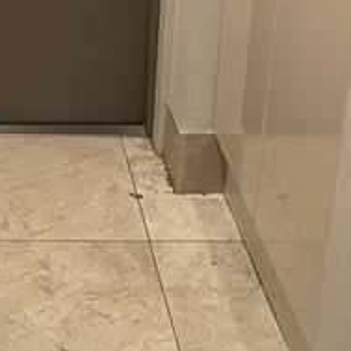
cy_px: -74
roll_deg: +2.2
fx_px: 895
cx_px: -80
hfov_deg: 20.6
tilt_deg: -21.6
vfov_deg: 20.7
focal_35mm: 78
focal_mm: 4.25
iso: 320
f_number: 1.8
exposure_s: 1/50
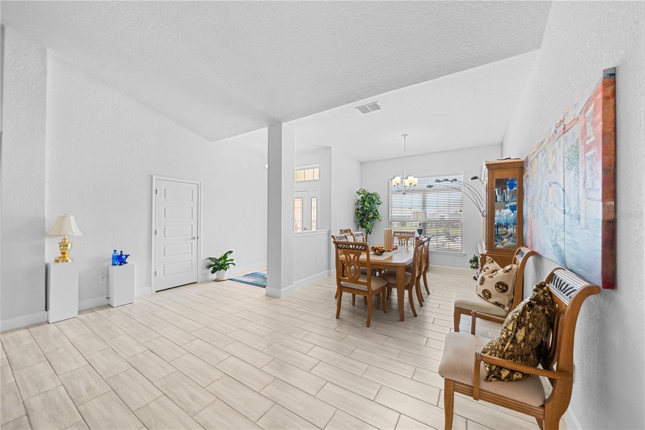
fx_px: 233
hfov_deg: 108.3
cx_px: 322
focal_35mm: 13
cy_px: 215
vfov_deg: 85.4
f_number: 9
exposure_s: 1
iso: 100
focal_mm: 13
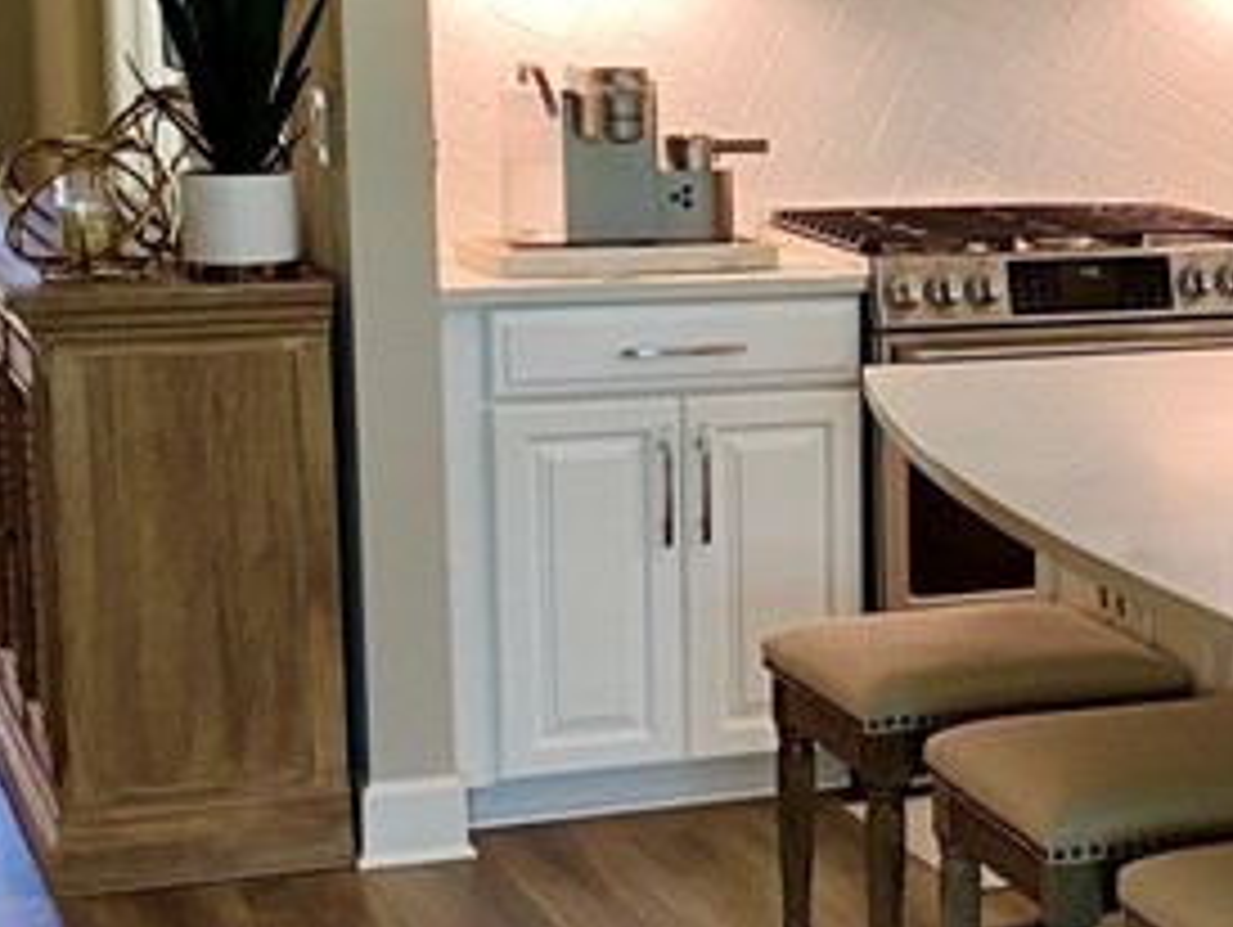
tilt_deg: -9.3
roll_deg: -0.9
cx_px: 1575
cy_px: 428
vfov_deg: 15.3
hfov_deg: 18.8
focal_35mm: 97
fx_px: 3458
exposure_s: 1/60
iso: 100
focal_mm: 4.25
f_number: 1.8
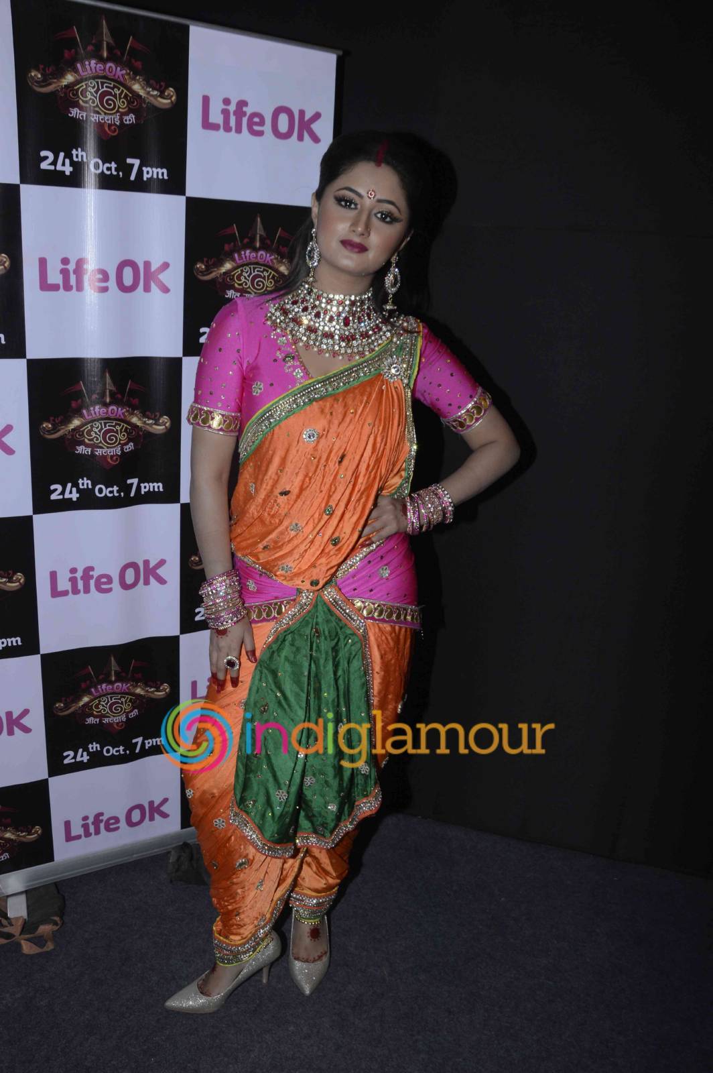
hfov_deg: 41.6
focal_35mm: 32
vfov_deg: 59.5
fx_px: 937
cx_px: 356
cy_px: 536
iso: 400
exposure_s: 1/160
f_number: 10
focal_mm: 21
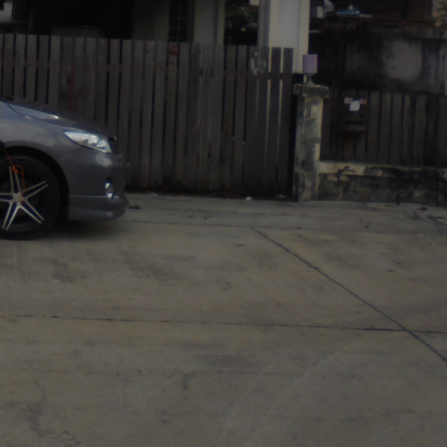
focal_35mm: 61
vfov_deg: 26.8
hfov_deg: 26.1
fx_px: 891
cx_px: -38
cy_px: 11
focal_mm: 4.6
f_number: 3.5
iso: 100
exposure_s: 1/800
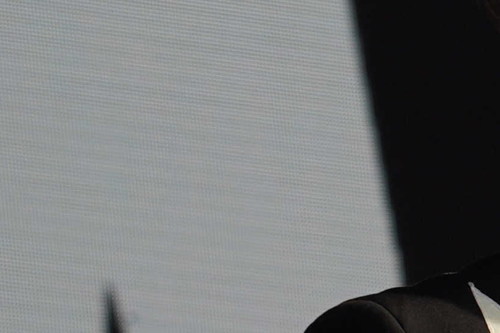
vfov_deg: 1.8
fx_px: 10581
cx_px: 975
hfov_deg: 2.7
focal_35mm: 762
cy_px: 410
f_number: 7.1
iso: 100
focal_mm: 105
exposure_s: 1/400
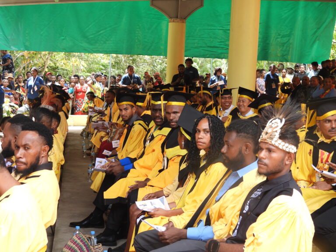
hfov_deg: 32.2
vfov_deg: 24.4
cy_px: 126
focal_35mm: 60
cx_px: 168
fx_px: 582
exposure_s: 1/100
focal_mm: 10.7
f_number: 3.5
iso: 100
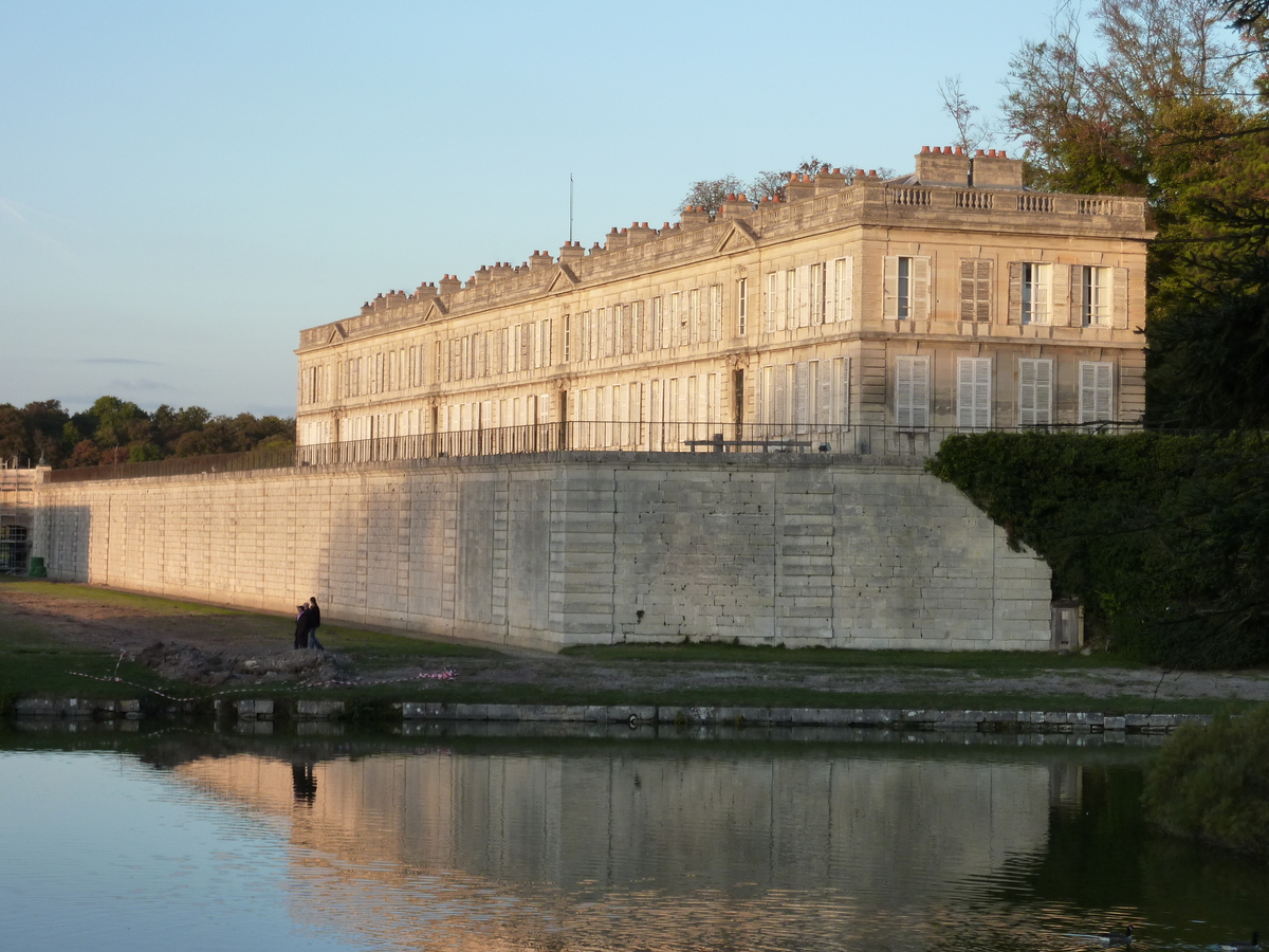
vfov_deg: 17.8
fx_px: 3043
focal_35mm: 83
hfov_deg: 23.6
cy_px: 476
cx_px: 634
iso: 125
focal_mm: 13.7
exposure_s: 1/160
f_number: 4.2
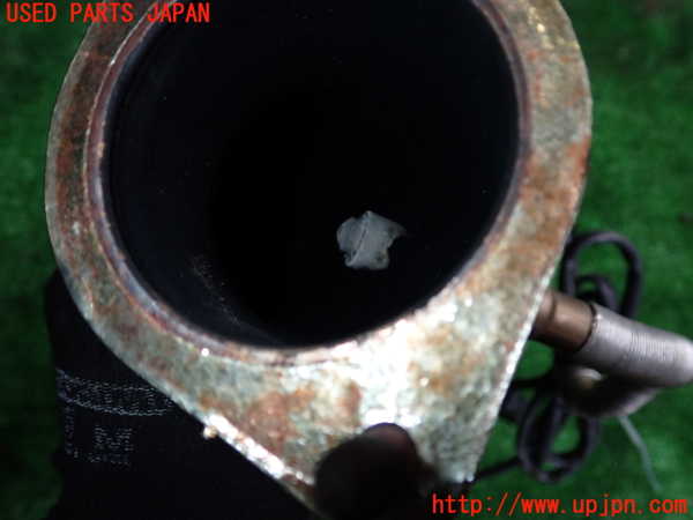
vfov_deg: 46.8
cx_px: 346
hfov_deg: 60.0
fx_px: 601
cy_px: 260
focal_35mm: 30
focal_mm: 5.4
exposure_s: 1/30
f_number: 6.3
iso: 200
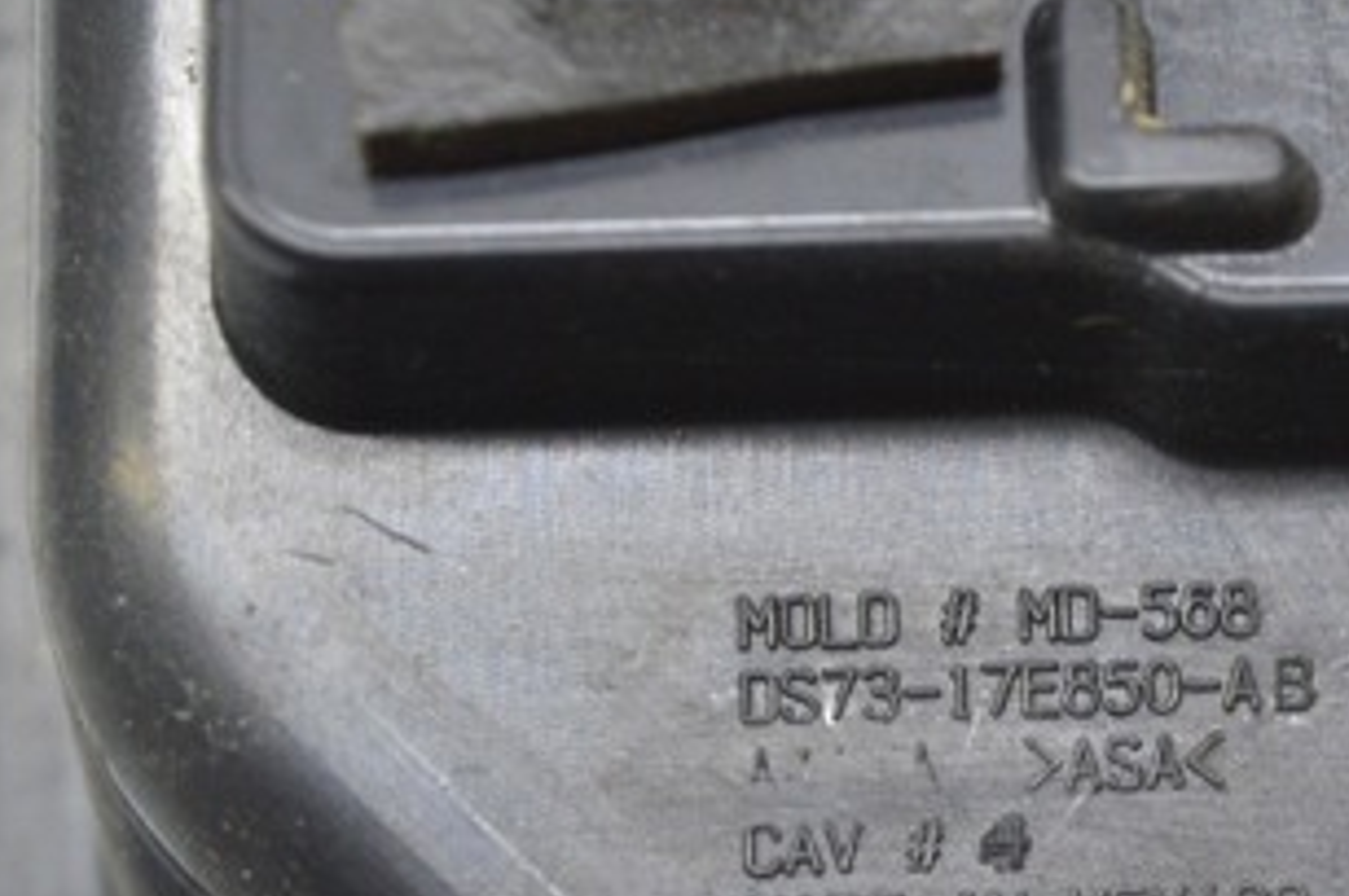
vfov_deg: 7.9
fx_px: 6440
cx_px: 927
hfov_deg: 11.9
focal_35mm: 172
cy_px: 740
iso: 800
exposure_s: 1/40
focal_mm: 55
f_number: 5.6
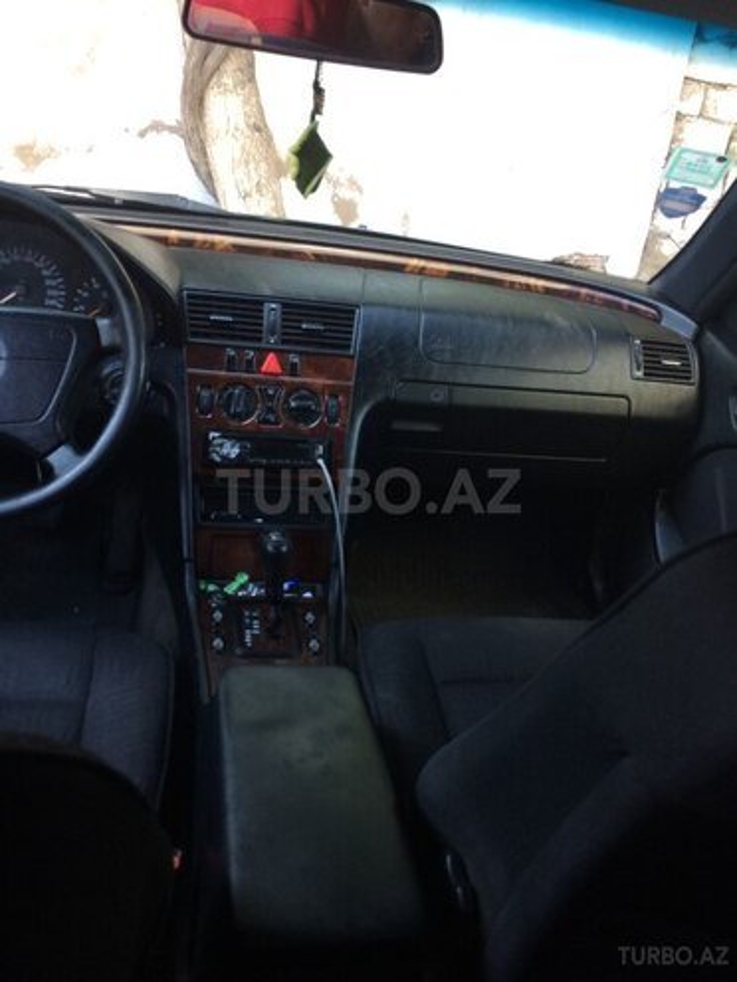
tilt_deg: -21.3
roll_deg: -3.3
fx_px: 823
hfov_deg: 48.2
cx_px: 368
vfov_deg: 61.7
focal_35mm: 29
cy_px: 491
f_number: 2.2
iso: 32
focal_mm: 4.15
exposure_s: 1/33
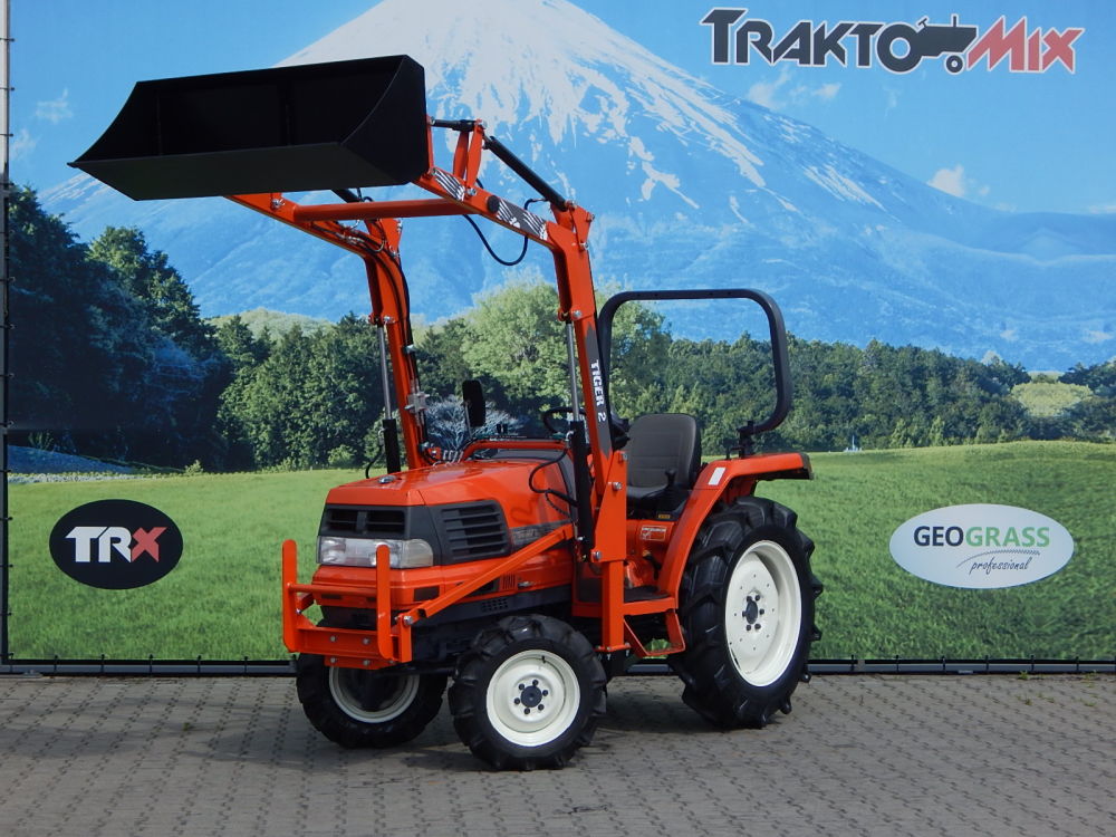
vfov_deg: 19.6
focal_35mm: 75
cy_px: 418
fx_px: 2418
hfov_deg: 26.0
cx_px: 558
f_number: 4.2
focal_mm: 13.5
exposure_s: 1/1250
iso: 125
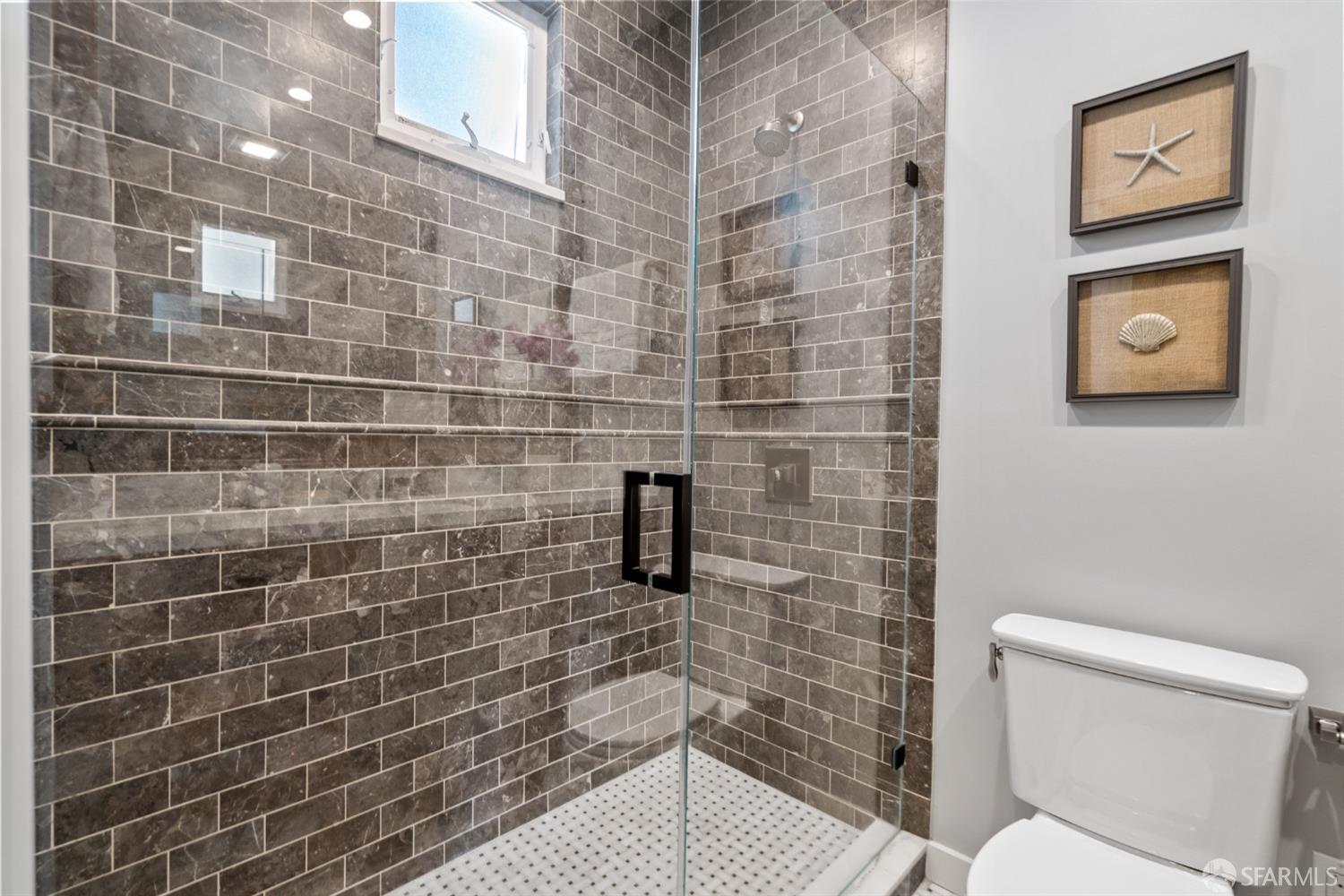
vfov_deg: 73.7
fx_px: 597
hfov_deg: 96.7
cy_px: 448
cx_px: 672
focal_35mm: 16
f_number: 8
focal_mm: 16
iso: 800
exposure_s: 1/2.5
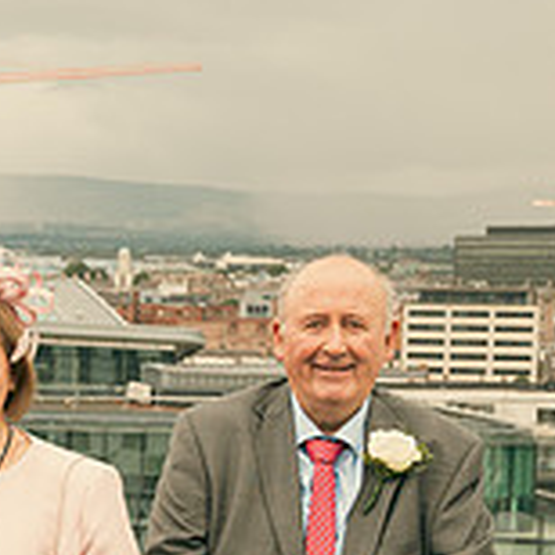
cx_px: -396
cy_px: 499
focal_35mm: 128
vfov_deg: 13.5
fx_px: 2322
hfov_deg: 12.6
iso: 320
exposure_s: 1/250
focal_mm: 40
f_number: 6.3
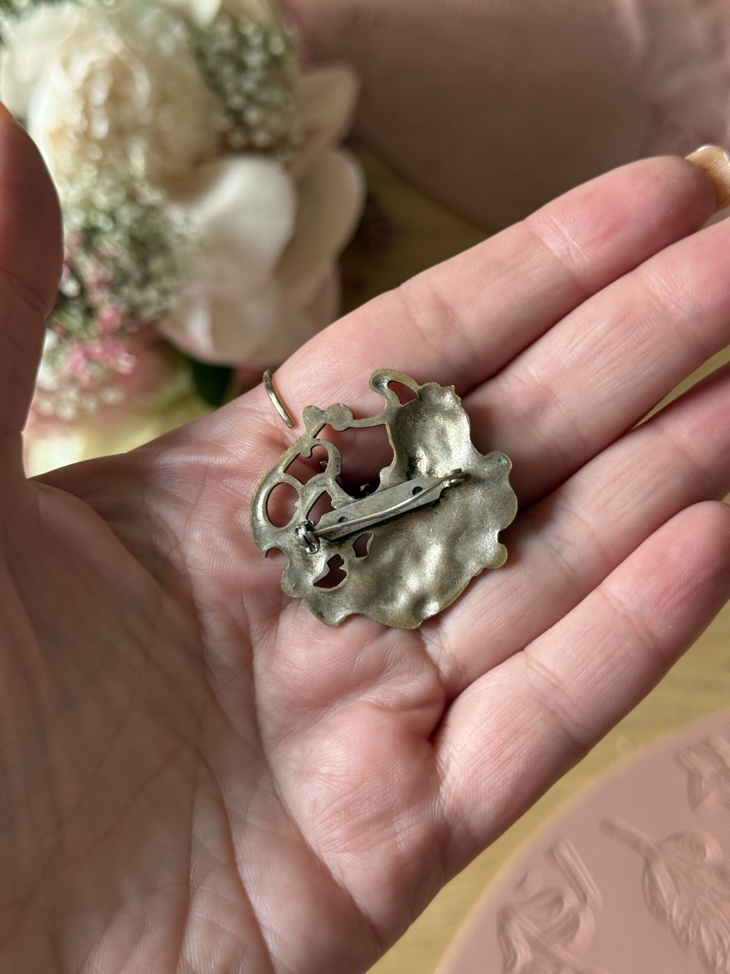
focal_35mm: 48
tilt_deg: -64.9
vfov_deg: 39.7
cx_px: 365
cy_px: 487
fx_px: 1350
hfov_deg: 30.3
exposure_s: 1/69
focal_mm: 6.76
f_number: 1.78
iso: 100
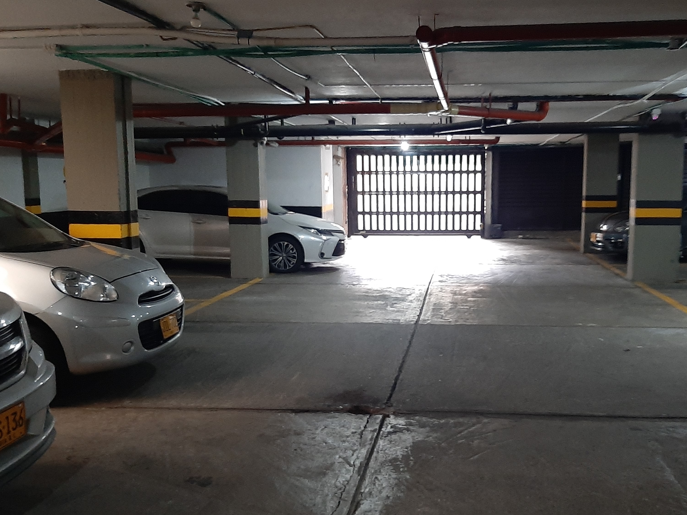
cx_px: 422
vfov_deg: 40.7
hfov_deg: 52.2
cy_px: 277
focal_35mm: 35
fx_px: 695
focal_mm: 3.93
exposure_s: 1/24
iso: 400
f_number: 1.7
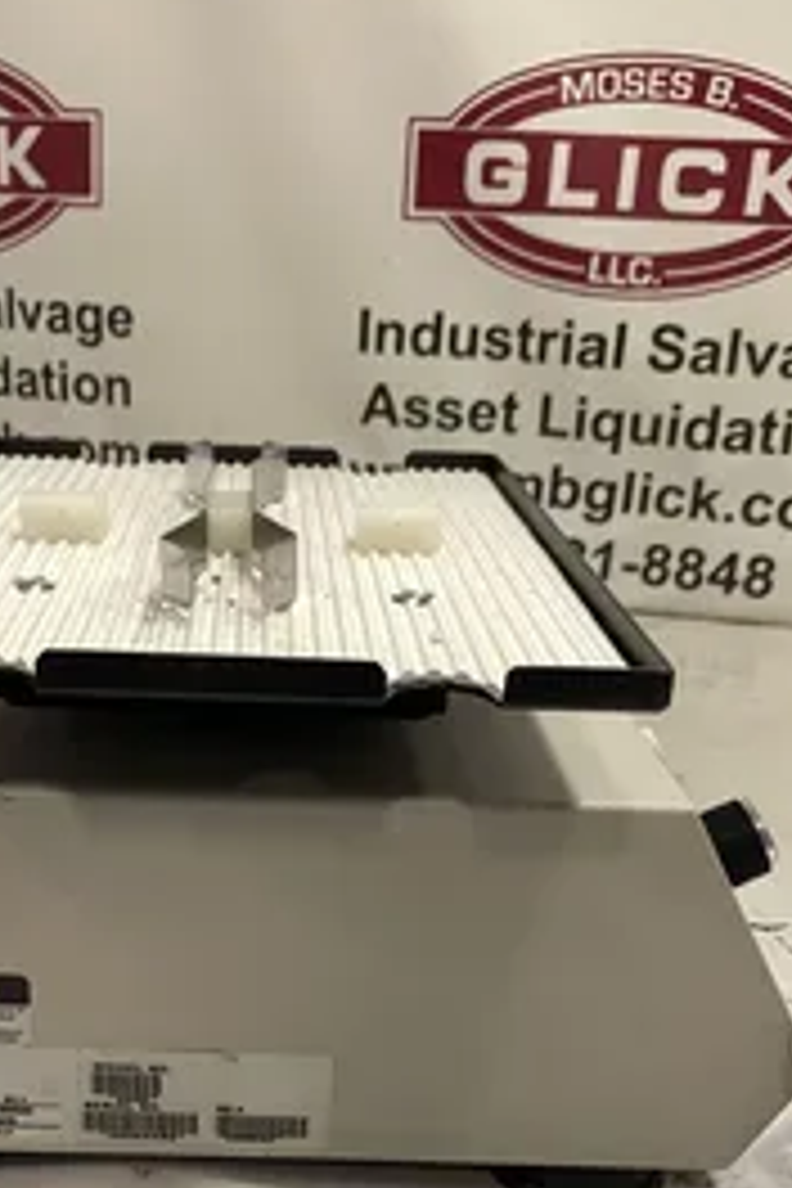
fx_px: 1353
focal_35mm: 41
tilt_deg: -24.3
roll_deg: -2.9
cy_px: 832
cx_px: 266
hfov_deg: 32.4
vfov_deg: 46.3
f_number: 1.6
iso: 160
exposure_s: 1/60
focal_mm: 4.2
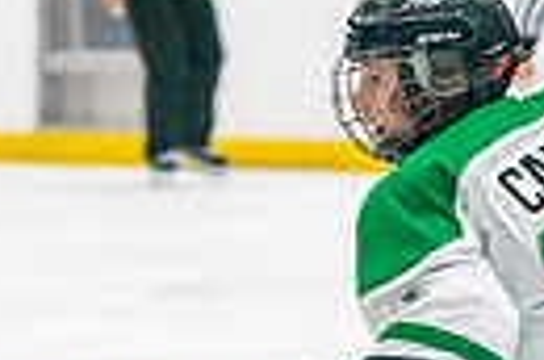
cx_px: -619
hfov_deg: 3.7
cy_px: 483
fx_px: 8291
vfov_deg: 2.5
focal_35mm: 550
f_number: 2.8
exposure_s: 1/1250
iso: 3200
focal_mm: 86
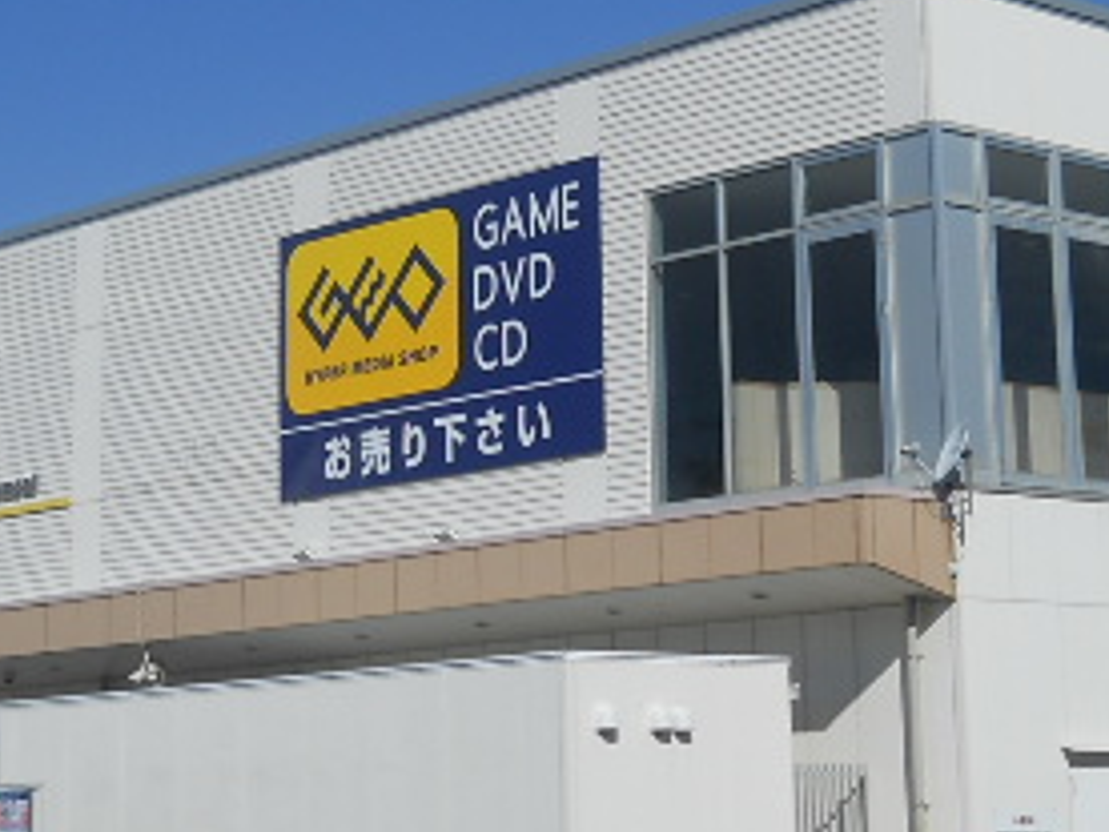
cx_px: 514
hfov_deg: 20.6
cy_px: 293
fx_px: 3044
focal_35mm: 95
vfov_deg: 15.5
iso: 80
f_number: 5.5
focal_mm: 6.72
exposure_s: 1/800
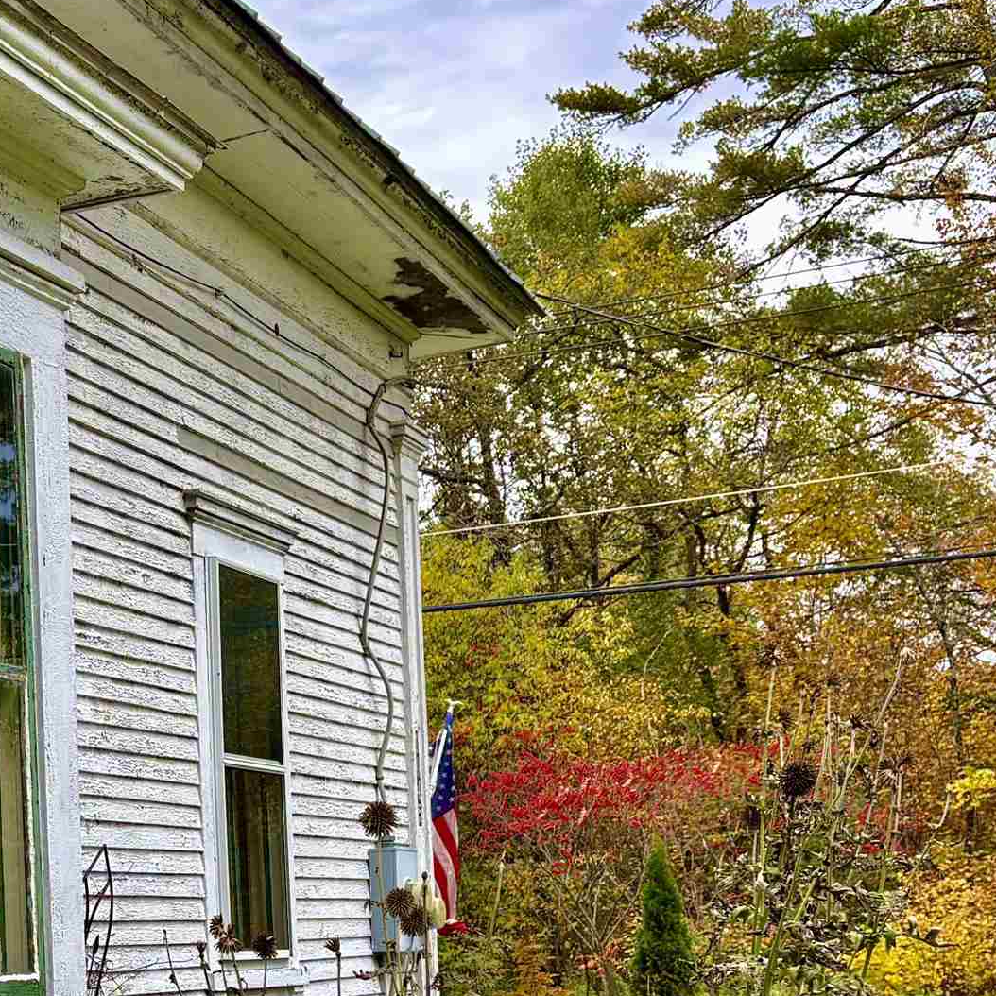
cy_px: 863
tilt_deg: +2.8
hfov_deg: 24.1
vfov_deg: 25.1
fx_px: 2181
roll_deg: +2.1
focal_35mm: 67
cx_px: -97
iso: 50
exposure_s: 1/687
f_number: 1.6
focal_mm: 5.96
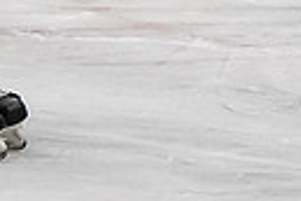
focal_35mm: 1582
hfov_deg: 1.3
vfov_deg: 0.9
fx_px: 13226
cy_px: -355
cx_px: -148
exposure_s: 1/800
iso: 2500
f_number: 4
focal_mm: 135
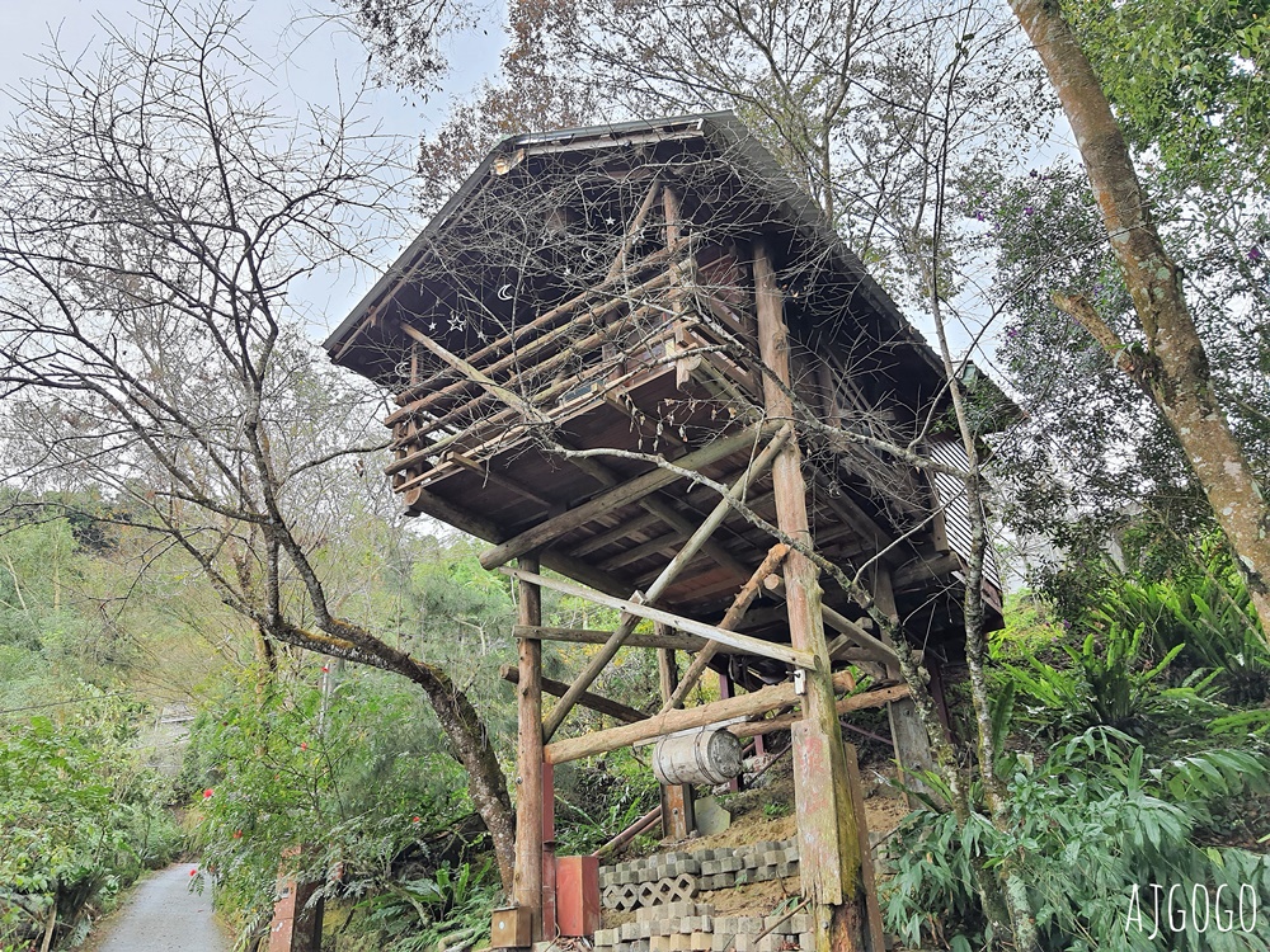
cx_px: 635
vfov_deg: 53.1
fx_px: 954
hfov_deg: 67.3
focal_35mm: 26
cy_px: 476
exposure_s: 1/244
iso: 50
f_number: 1.7
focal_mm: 4.32
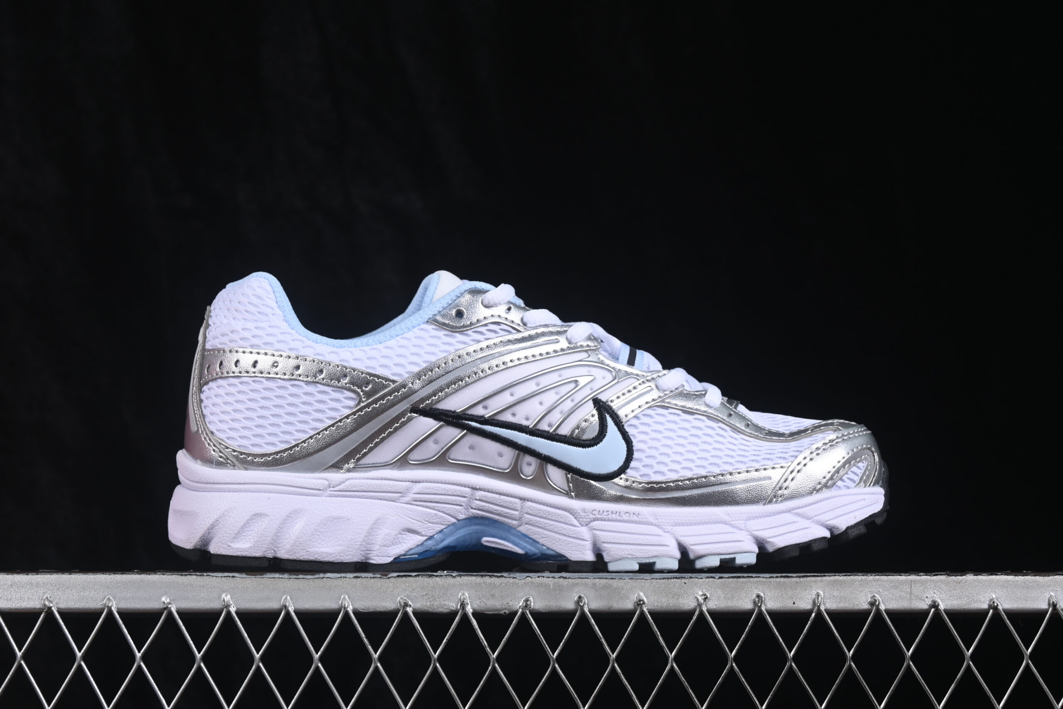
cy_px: 354
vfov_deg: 18.2
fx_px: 2215
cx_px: 532
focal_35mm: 75
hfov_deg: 27.0
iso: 160
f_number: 8
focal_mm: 50
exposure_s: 1/80
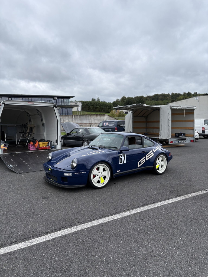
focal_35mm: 26
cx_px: 104
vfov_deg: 67.3
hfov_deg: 53.1
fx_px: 208
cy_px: 138
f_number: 1.6
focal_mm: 5.96
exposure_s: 1/673
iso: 50
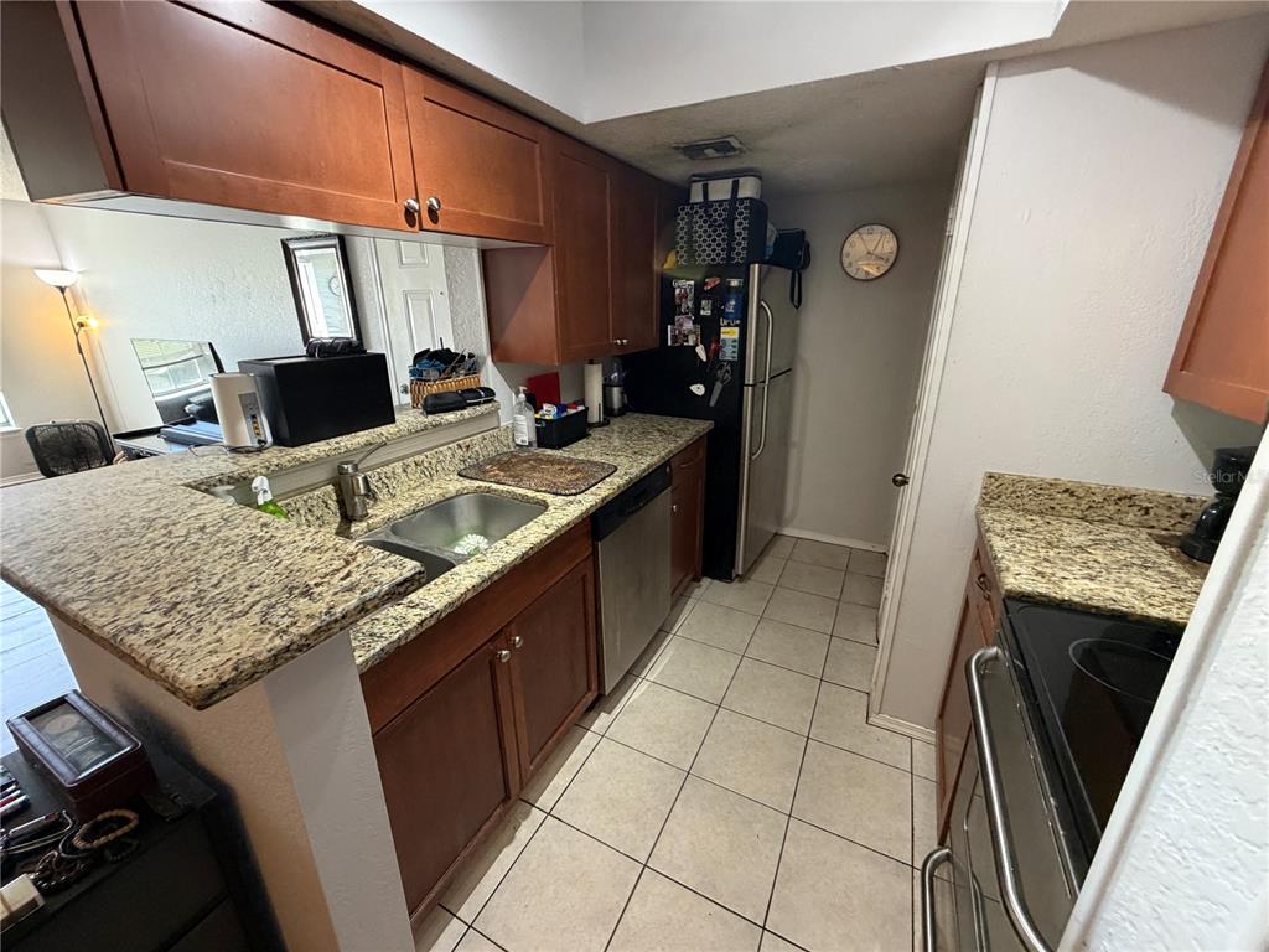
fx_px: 513
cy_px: 476
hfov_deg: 102.1
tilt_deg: -19.0
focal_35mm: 14
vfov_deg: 85.7
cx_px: 634
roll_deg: +0.2
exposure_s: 1/60
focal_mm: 2.22
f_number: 2.2
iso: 320
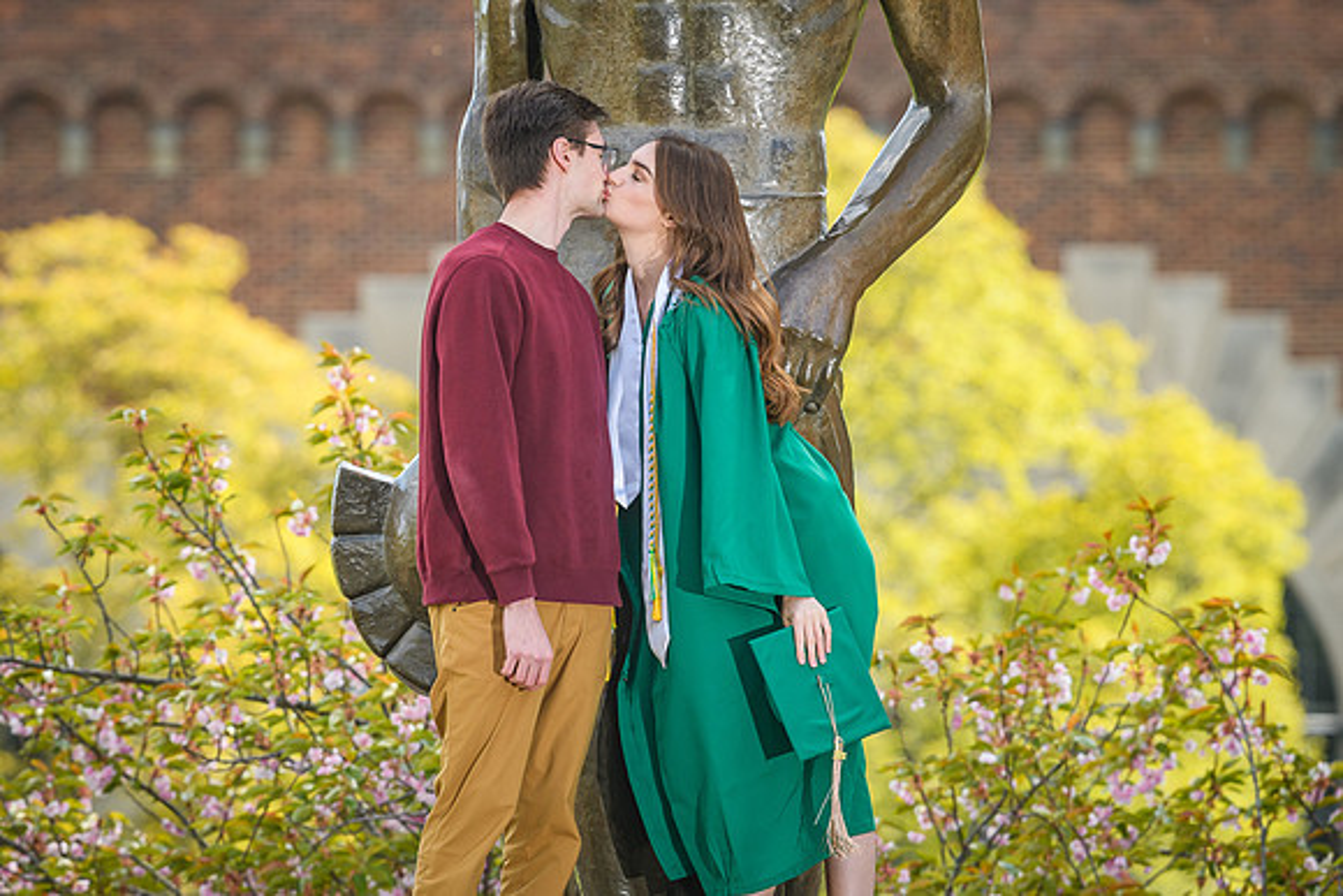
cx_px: 616
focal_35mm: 536
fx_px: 20015
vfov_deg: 2.6
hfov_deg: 3.8
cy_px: 373
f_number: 5.6
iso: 100
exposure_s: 1/200
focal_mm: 300
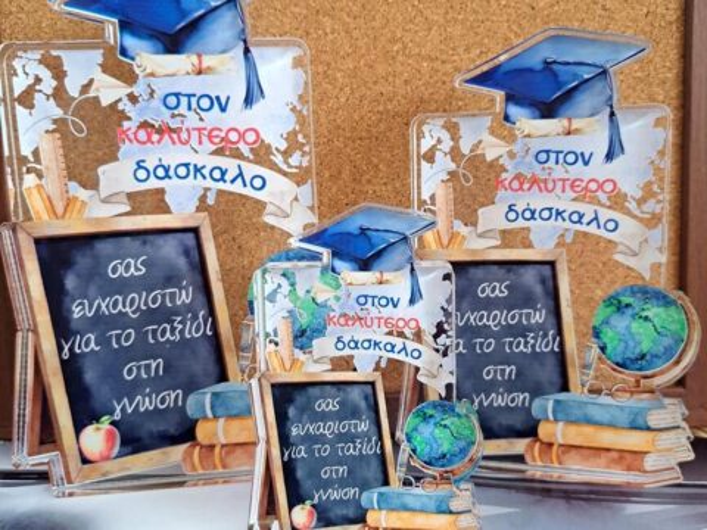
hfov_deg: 71.6
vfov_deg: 56.8
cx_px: 354
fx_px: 490
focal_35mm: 24
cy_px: 265
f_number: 1.8
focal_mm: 5.23
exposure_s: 1/50
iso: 125
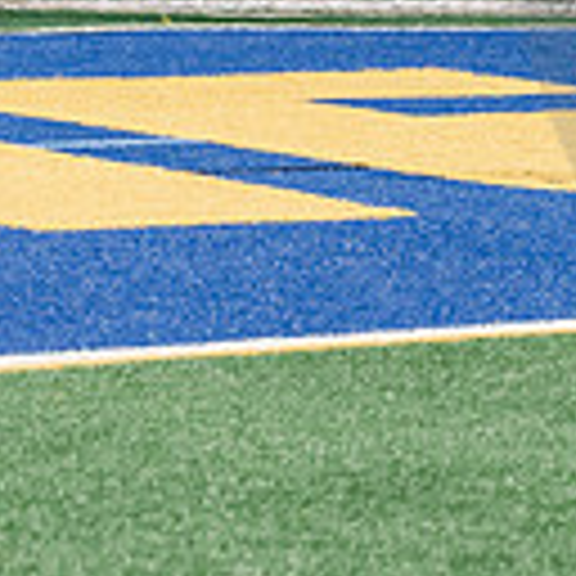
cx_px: 1296
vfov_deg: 4.5
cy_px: -173
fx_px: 7380
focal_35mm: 392
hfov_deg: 4.4
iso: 2500
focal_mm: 102
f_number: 4
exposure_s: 1/250
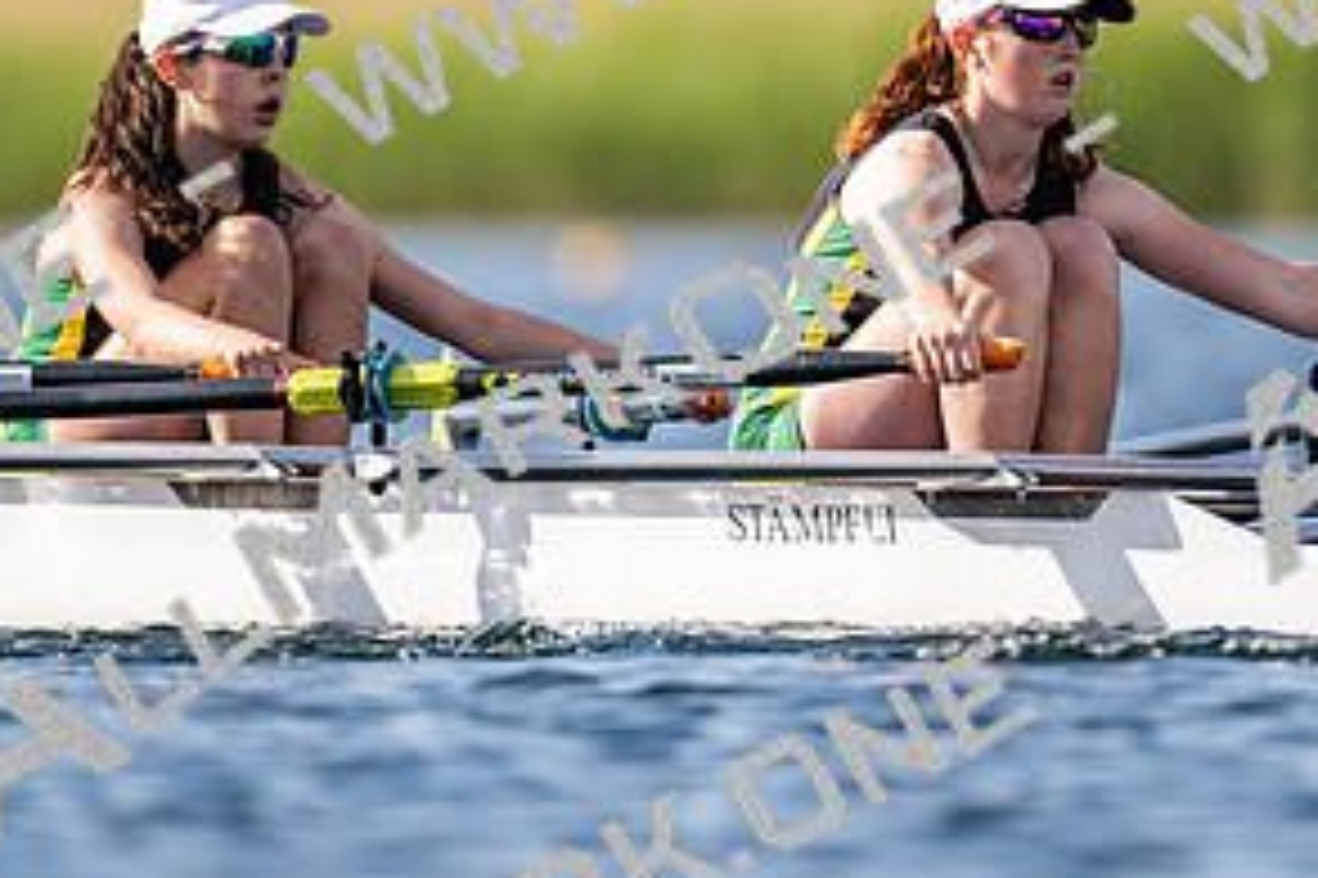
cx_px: 859
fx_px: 43468
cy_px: 158
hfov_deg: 1.7
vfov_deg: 1.2
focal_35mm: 1188
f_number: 4
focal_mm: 600
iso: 280
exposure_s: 1/2500
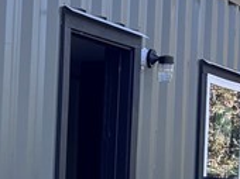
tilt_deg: +0.1
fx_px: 1087
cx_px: -144
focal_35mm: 157
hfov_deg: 11.9
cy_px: 209
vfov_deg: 9.3
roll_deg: -4.1
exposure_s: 1/334
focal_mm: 5.96
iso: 50
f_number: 1.6
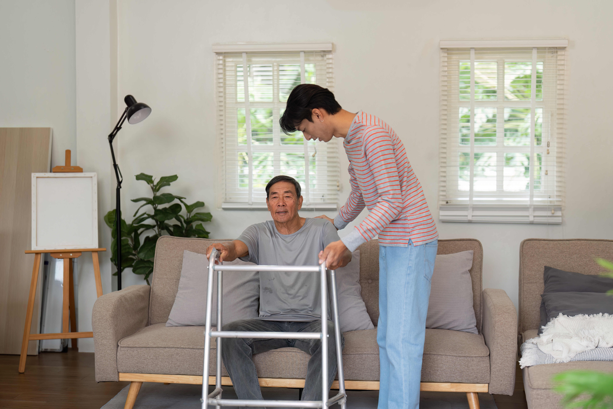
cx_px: 306
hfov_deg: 39.6
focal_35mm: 50
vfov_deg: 27.0
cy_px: 204
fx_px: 851
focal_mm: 50
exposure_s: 1/640
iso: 200
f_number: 1.6
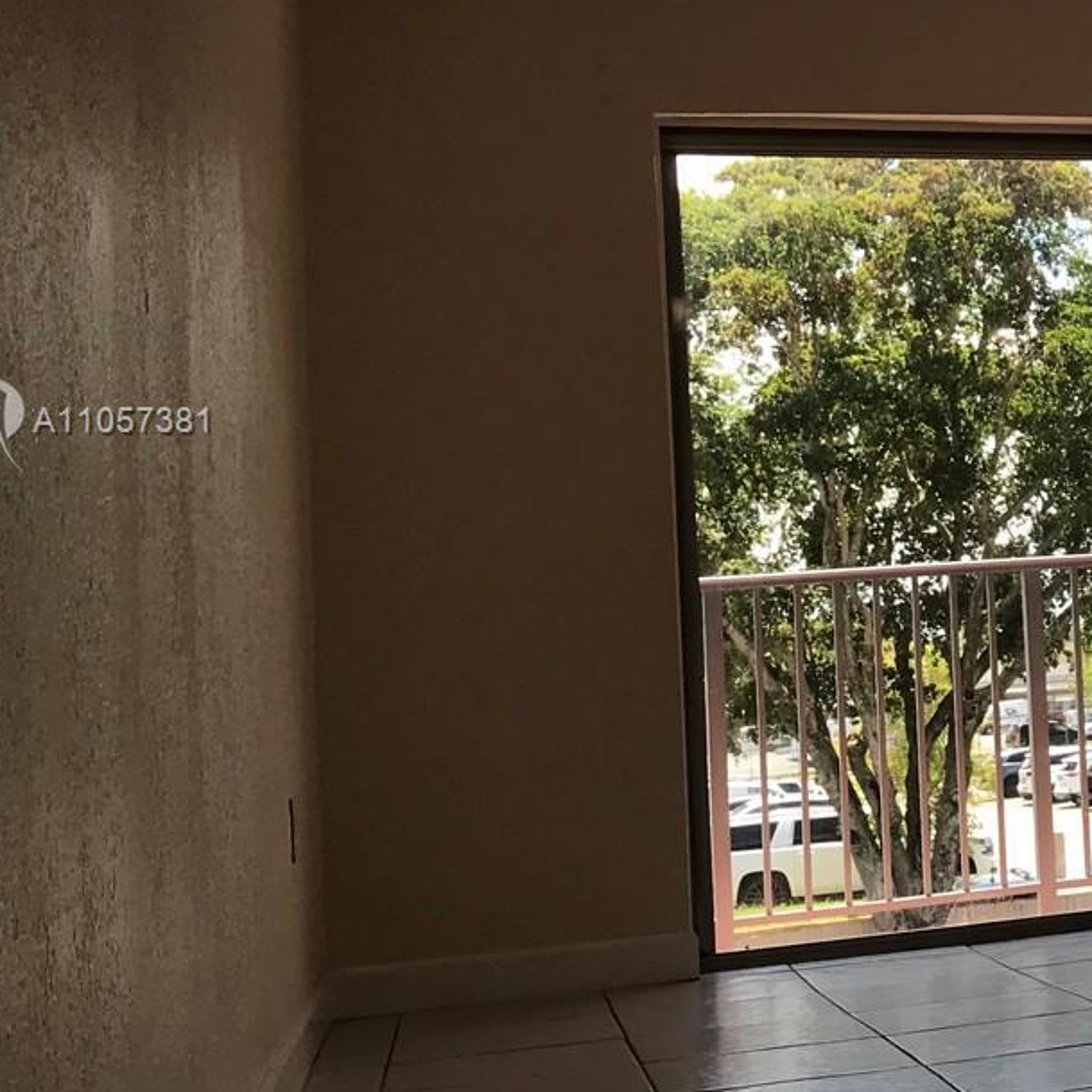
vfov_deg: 26.4
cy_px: 423
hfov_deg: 23.8
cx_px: 1365
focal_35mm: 65
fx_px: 2320
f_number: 1.8
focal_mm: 3.99
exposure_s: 1/463
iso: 20
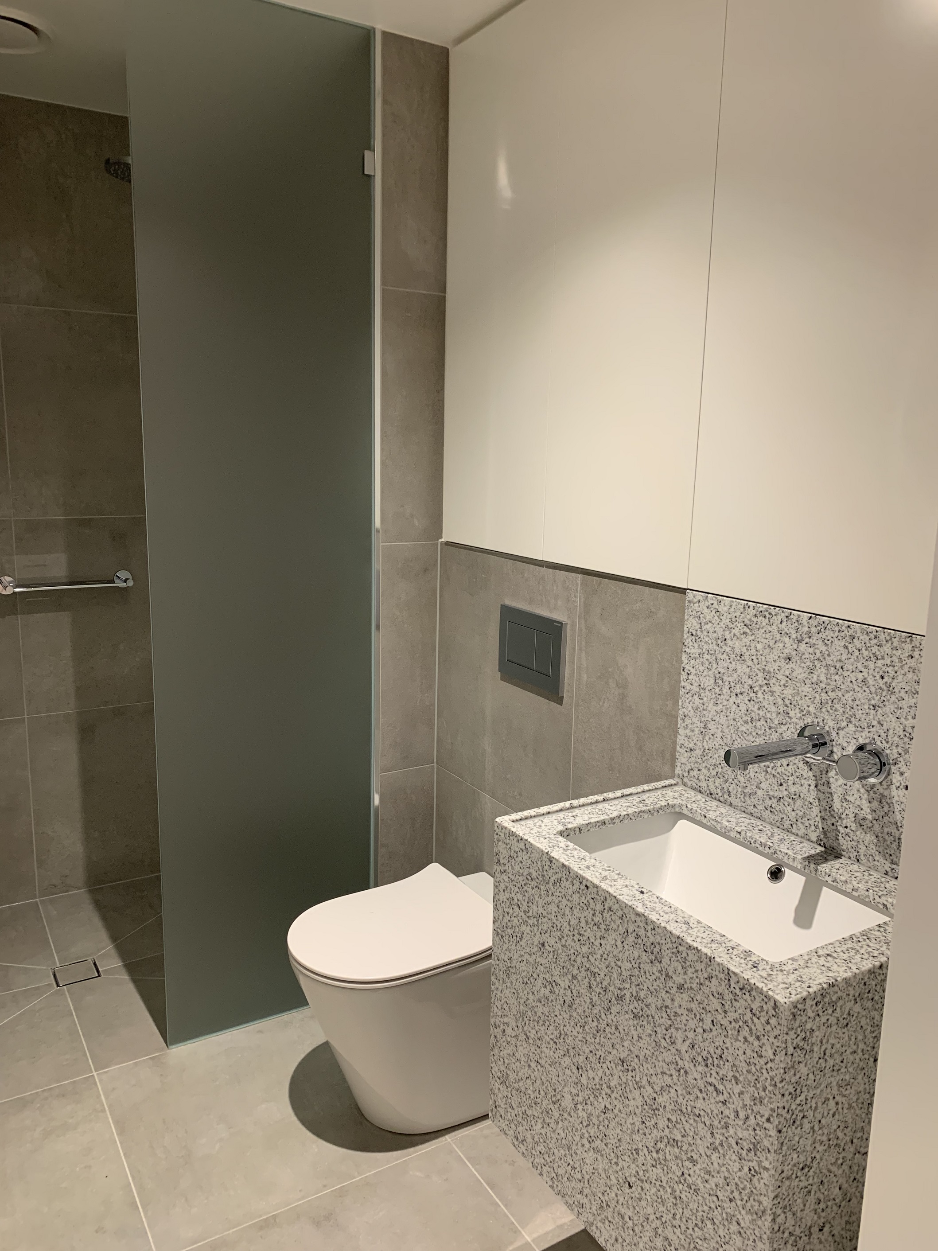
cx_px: 469
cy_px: 626
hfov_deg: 53.1
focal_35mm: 26
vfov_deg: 67.3
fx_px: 939
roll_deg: -1.7
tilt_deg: -10.9
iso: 160
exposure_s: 1/50
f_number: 1.8
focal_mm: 4.25
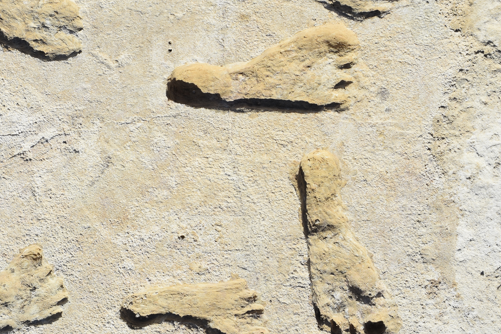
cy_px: 135
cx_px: 216
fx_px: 863
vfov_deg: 21.9
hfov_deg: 32.3
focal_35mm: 62
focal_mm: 24
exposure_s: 1/500
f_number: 8
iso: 125
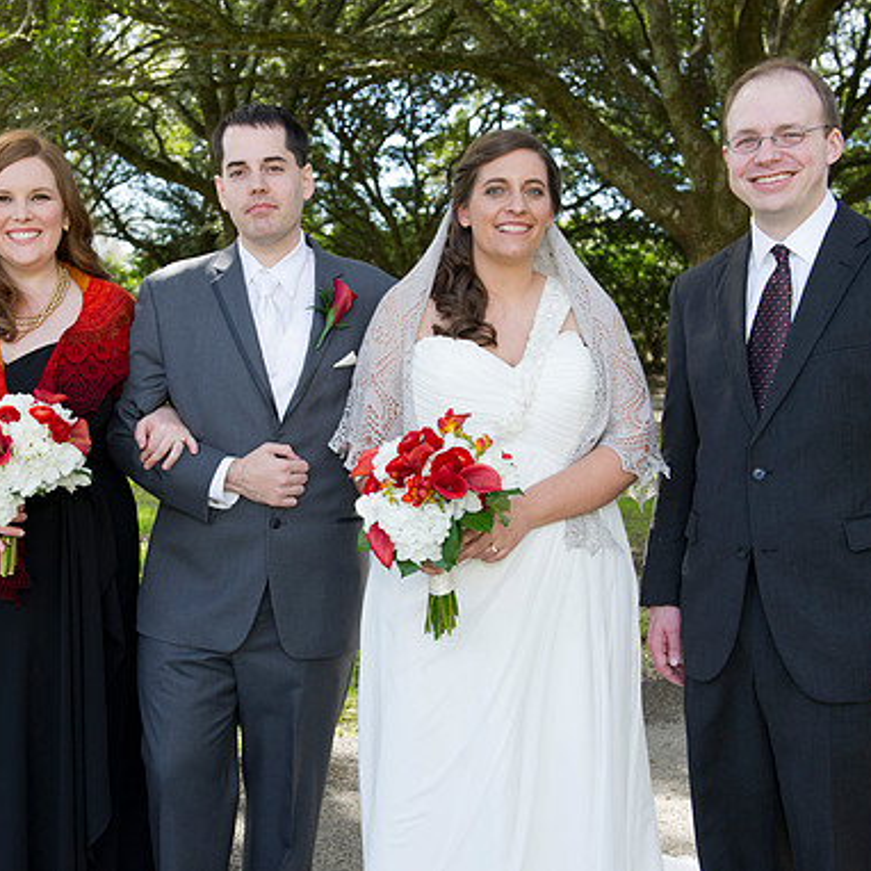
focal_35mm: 49
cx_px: 363
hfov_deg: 34.6
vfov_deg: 34.7
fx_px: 1395
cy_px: 433
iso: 320
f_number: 5.6
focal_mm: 38
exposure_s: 1/125
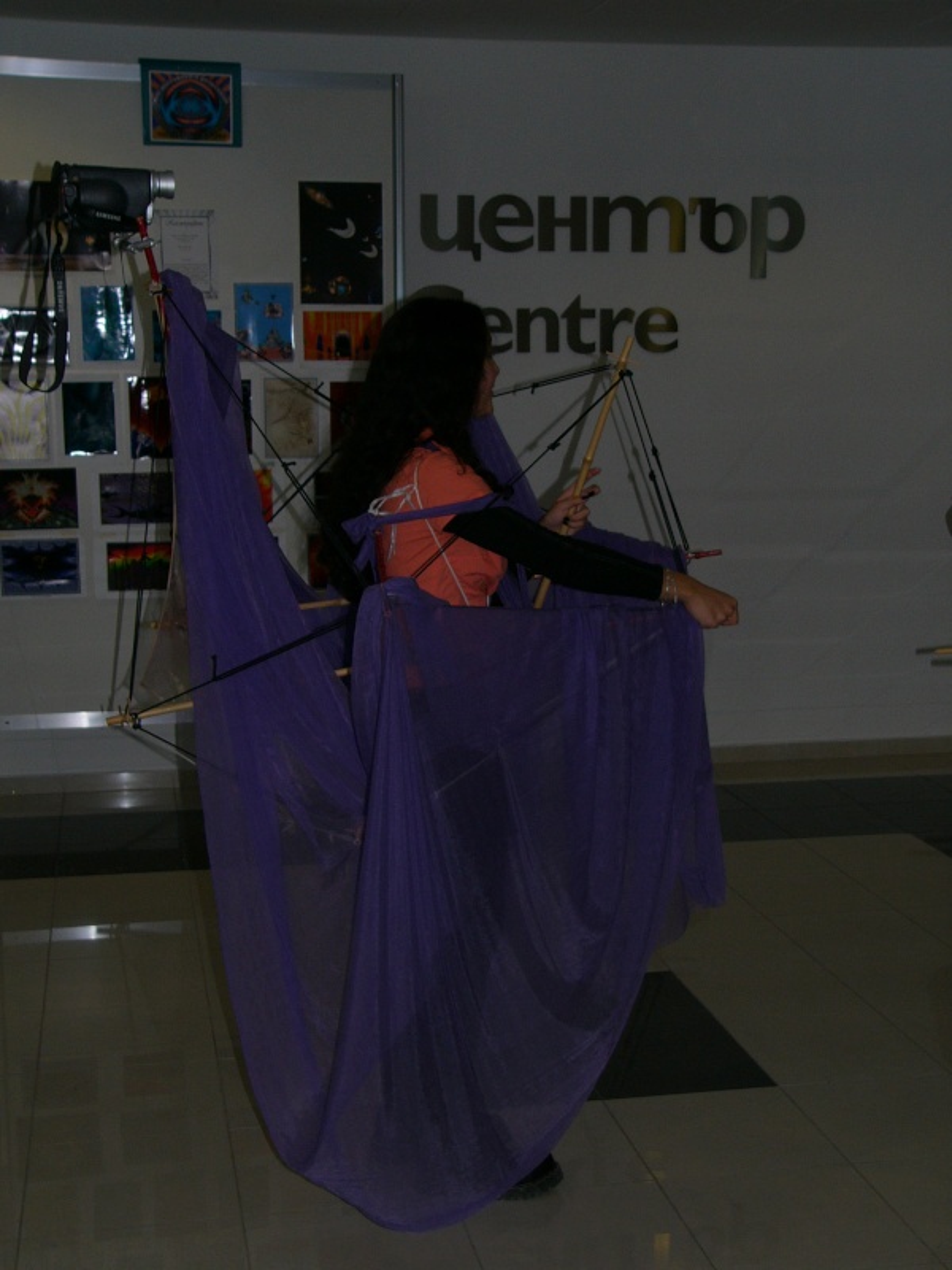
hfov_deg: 28.6
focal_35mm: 51
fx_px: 1870
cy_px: 635
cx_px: 476
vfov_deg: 37.5
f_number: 2.8
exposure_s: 1/80
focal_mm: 8.4
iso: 50
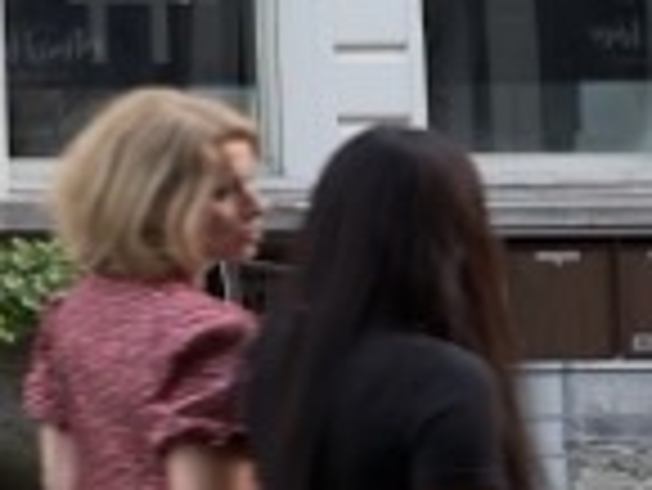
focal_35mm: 165
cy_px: -126
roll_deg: +0.8
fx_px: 3110
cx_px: -1326
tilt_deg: +2.8
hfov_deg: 9.4
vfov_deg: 8.9
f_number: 1.78
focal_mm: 6.76
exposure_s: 1/50
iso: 160
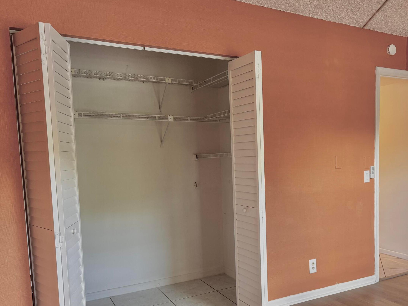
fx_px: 377
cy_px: 193
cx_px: 260
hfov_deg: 56.0
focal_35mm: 32
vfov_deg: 43.8
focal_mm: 6.76
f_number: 1.78
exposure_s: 1/60
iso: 250
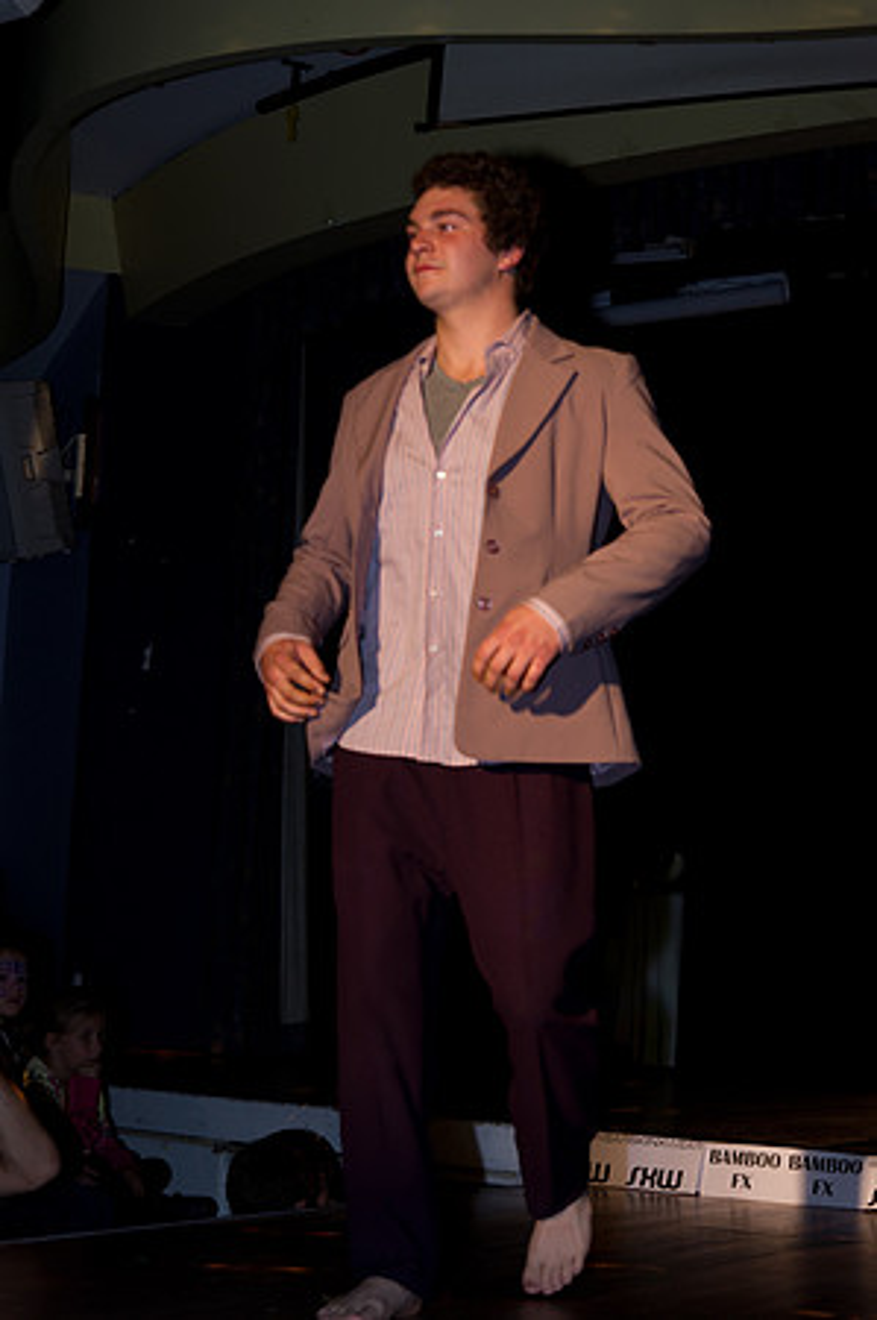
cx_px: 438
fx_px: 2747
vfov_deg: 27.0
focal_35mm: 75
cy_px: 660
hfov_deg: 18.1
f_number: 2.8
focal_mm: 50
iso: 320
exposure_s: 1/160
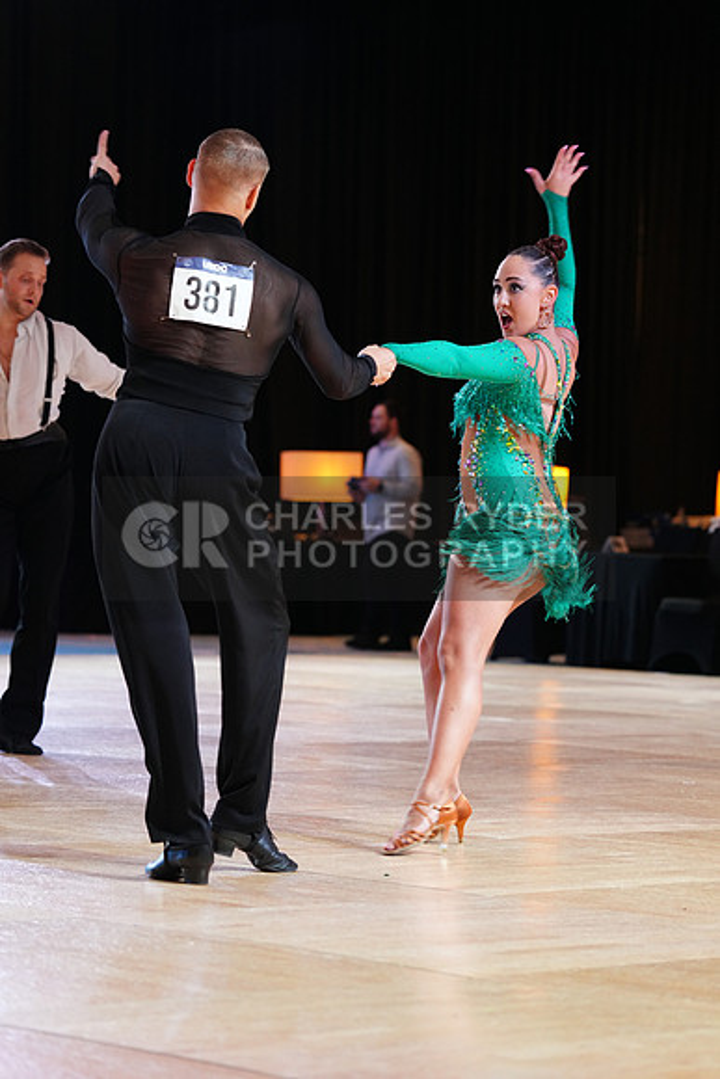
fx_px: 3777
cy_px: 540
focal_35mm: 126
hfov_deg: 10.9
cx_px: 360
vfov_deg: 16.3
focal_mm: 126
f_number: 4
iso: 2500
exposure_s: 1/250
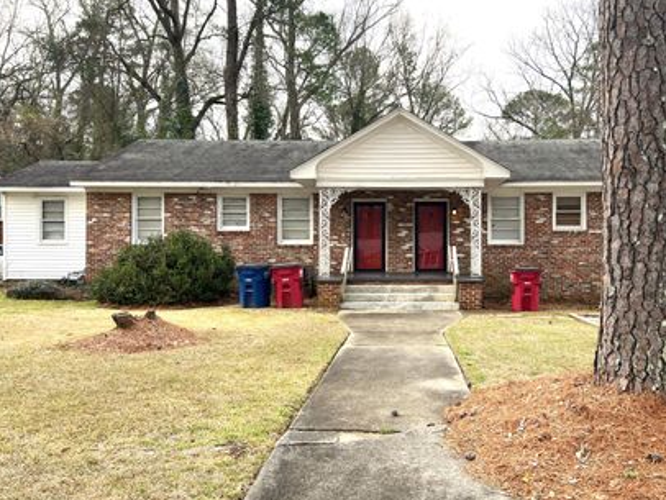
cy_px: 242
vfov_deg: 44.2
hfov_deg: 56.4
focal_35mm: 32
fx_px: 616
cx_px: 397
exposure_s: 1/249
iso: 50
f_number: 1.5
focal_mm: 5.7
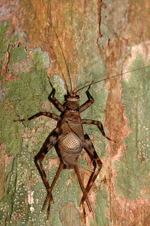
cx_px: 75
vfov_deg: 9.2
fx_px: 1408
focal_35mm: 225
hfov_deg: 6.1
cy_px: 113
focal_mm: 150
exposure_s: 1/60
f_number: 5
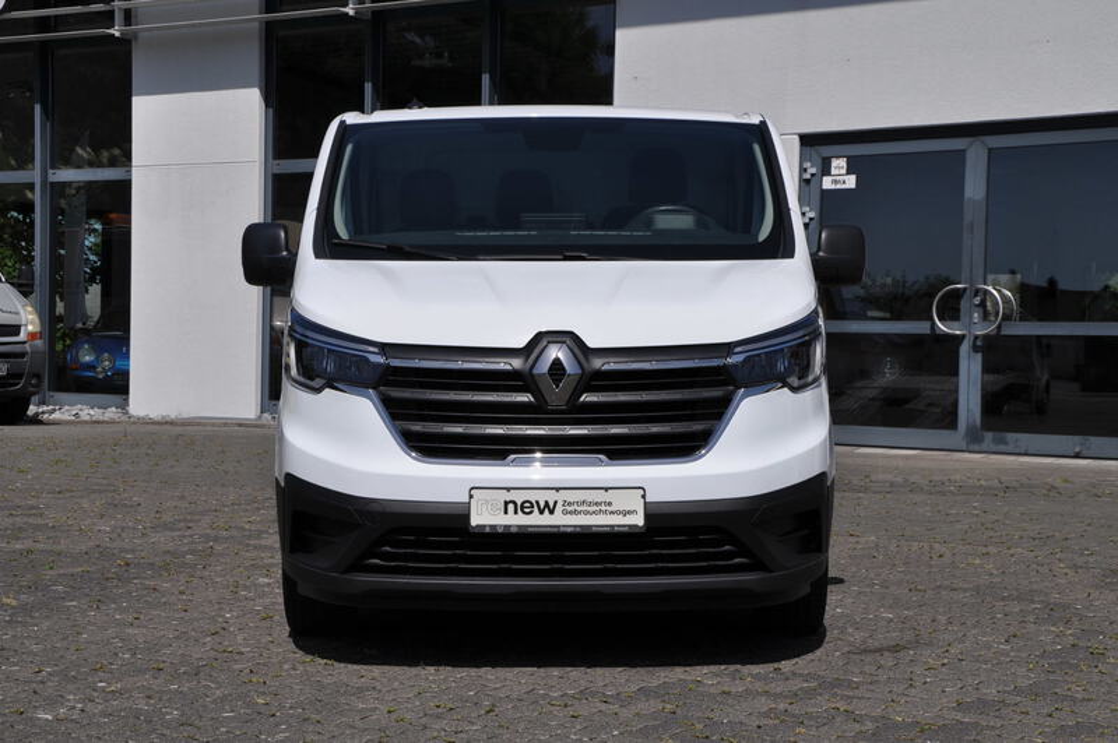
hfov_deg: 29.9
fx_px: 2094
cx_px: 559
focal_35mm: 68
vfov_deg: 20.1
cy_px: 372
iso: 200
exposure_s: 1/500
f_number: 11
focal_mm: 45
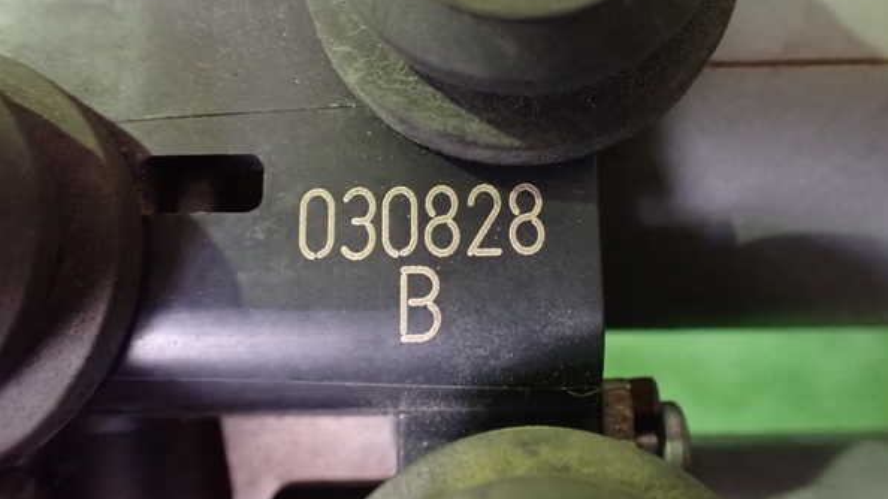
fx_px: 777
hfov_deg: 59.5
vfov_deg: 35.6
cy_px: 217
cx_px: 447
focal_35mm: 33
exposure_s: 1/30
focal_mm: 5.4
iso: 1250
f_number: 2.3
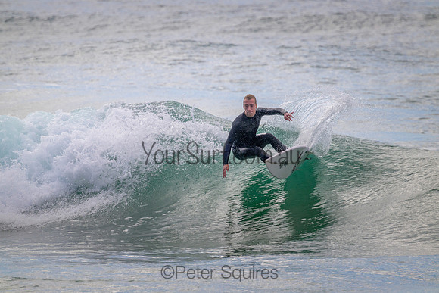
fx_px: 9757
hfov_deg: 2.6
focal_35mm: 800
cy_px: 146
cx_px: 220
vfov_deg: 1.7
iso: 1000
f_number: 11
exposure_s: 1/2000
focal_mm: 800
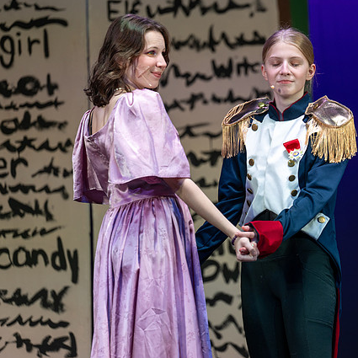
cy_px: 155
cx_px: 250
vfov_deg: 5.8
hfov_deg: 5.8
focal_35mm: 302
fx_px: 3534
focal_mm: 200
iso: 280
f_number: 2.8
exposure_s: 1/250
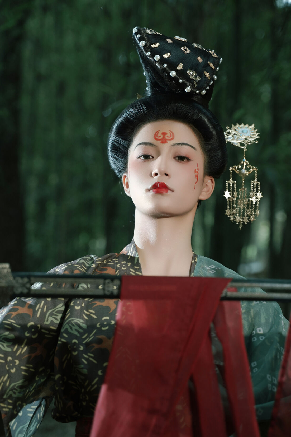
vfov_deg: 27.3
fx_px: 897
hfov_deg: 18.4
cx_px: 156
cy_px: 202
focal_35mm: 74
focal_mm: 68
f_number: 3.5
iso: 1250
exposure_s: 1/125
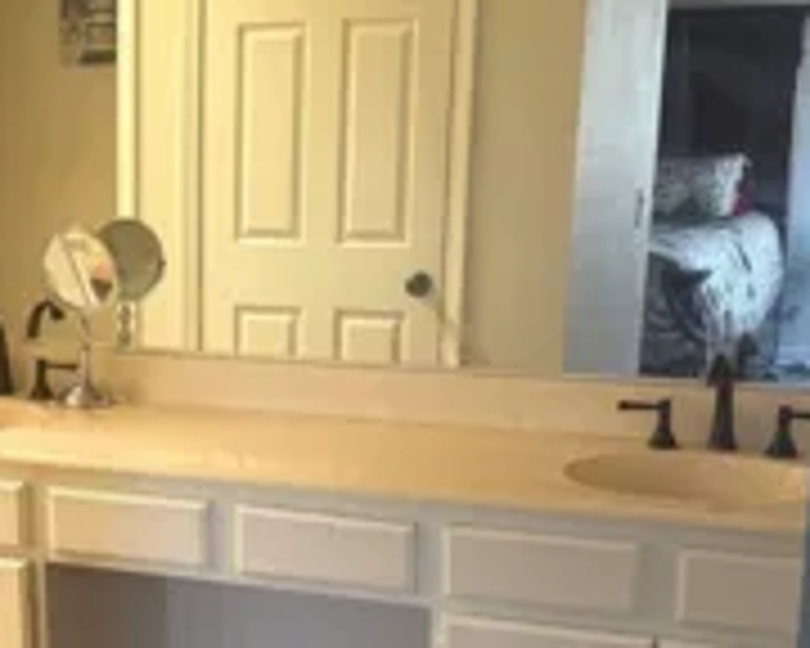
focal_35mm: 73
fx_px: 1750
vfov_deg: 20.7
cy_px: 540
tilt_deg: -13.1
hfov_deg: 25.8
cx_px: 212
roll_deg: +1.0
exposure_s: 1/102
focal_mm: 6.76
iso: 200
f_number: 1.78
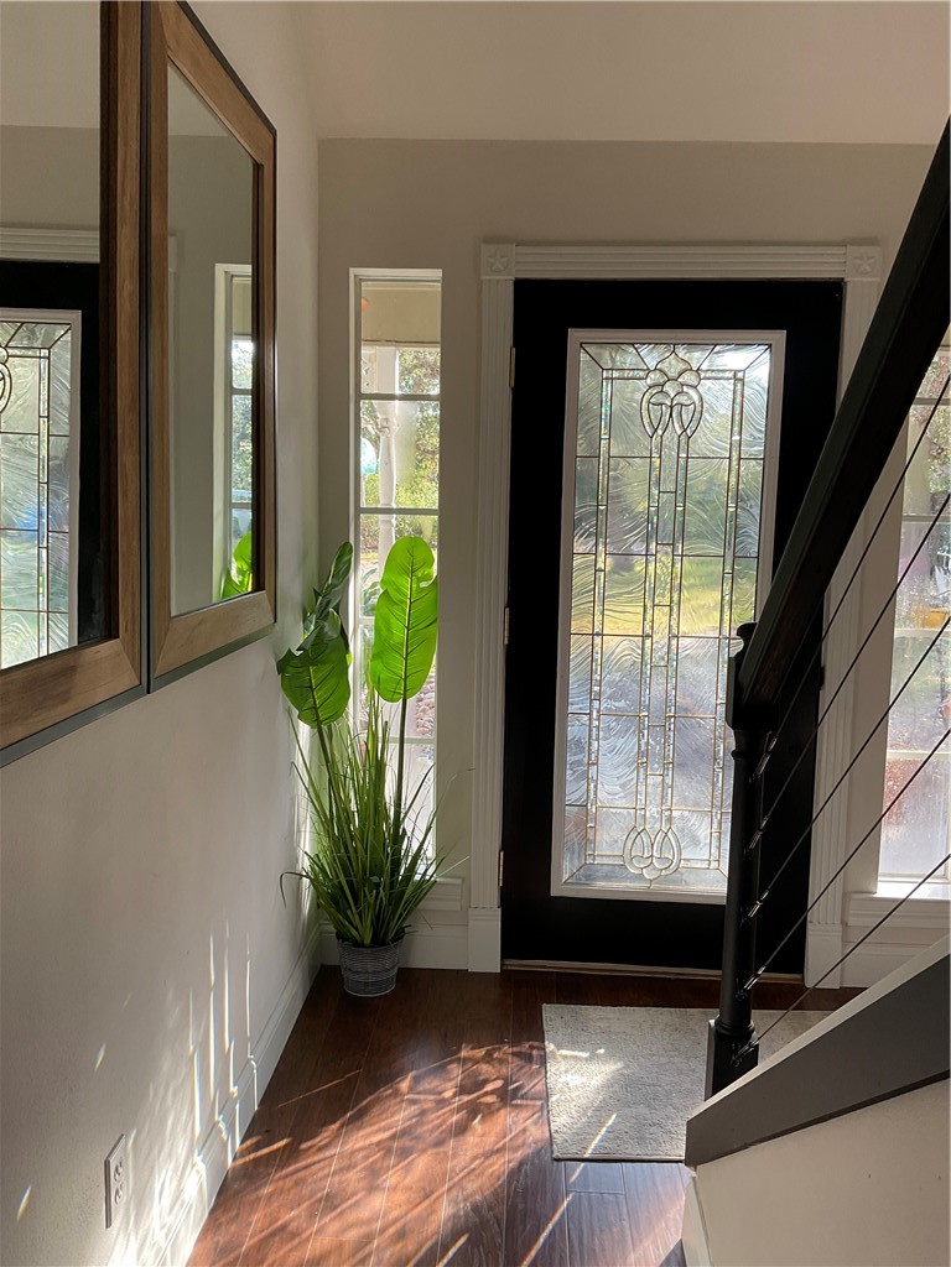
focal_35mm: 29
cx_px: 476
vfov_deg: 61.7
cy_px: 634
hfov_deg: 48.2
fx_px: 1062
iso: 32
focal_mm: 3
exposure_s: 1/122
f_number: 1.8
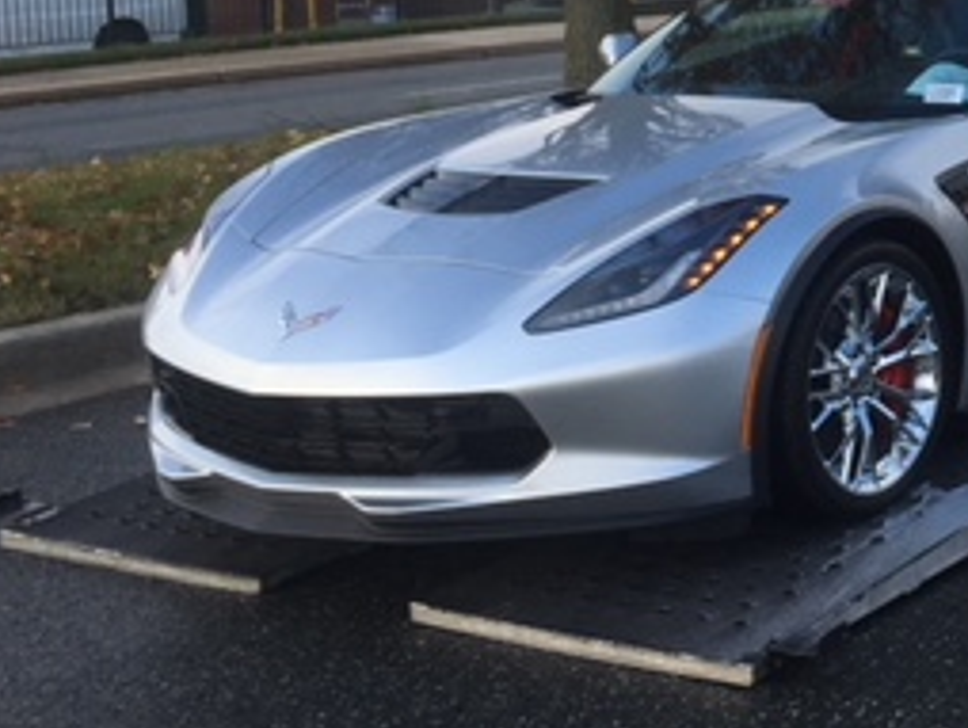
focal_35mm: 73
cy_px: -11
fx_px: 2043
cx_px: 1147
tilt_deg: -3.7
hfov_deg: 24.3
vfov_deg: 19.6
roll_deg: +2.3
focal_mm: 4.15
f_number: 2.2
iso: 25
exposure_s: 1/793
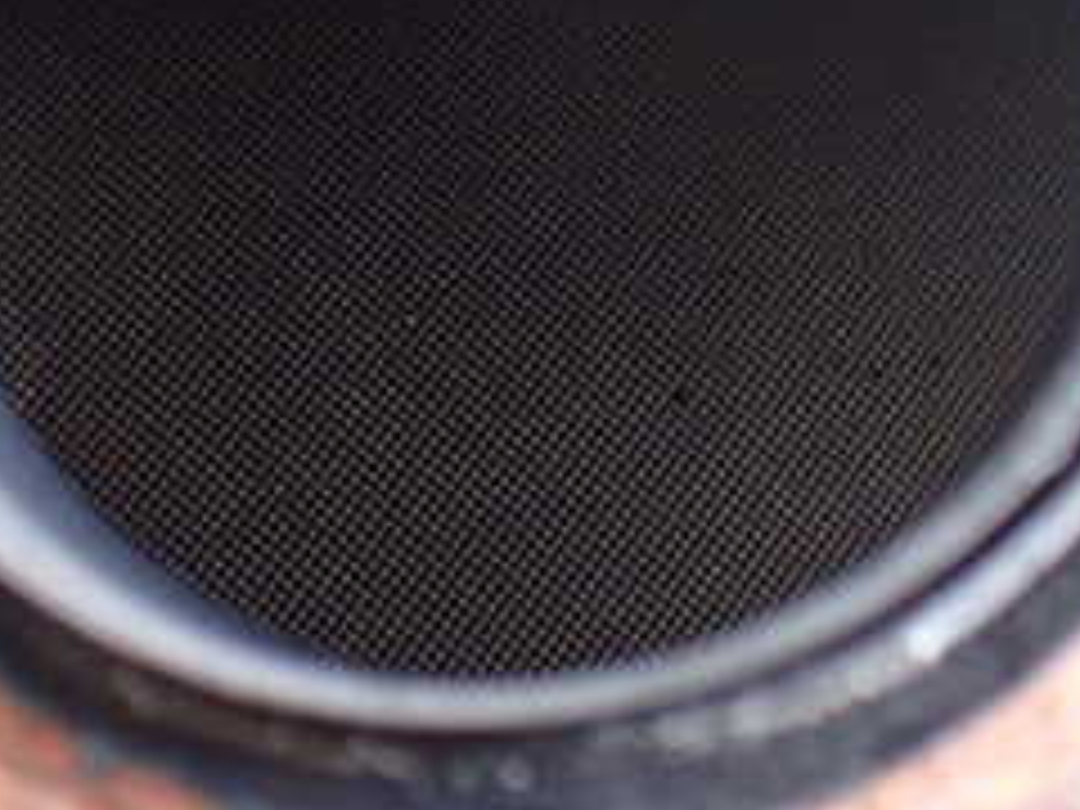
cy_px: -81
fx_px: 2340
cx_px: 616
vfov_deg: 18.9
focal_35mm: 75
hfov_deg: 26.0
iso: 1000
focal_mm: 5.4
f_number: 2.3
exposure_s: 1/30
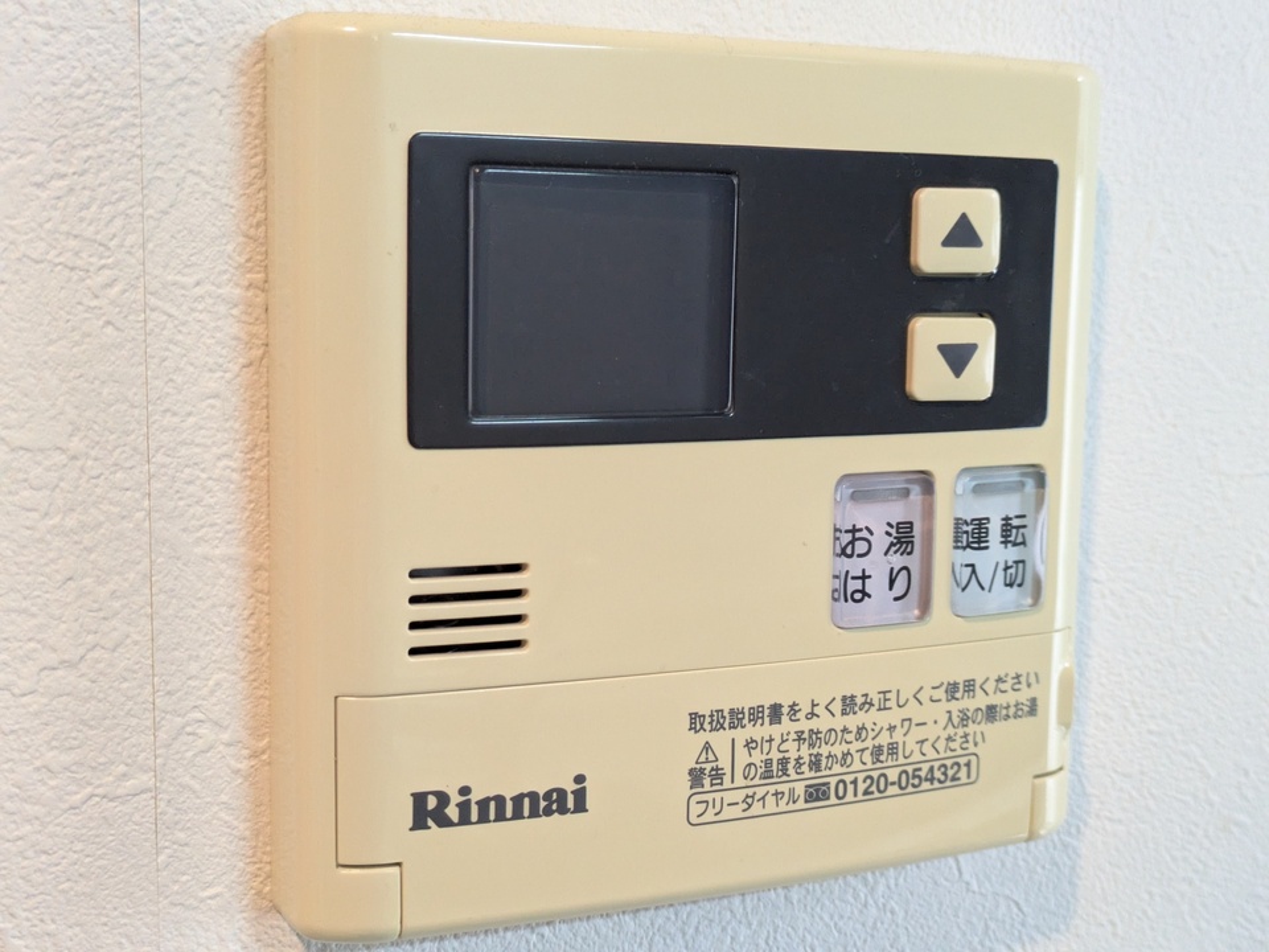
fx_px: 1870
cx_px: 634
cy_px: 476
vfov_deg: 28.6
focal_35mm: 51
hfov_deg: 37.5
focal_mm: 5.43
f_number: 1.89
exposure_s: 1/120
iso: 617
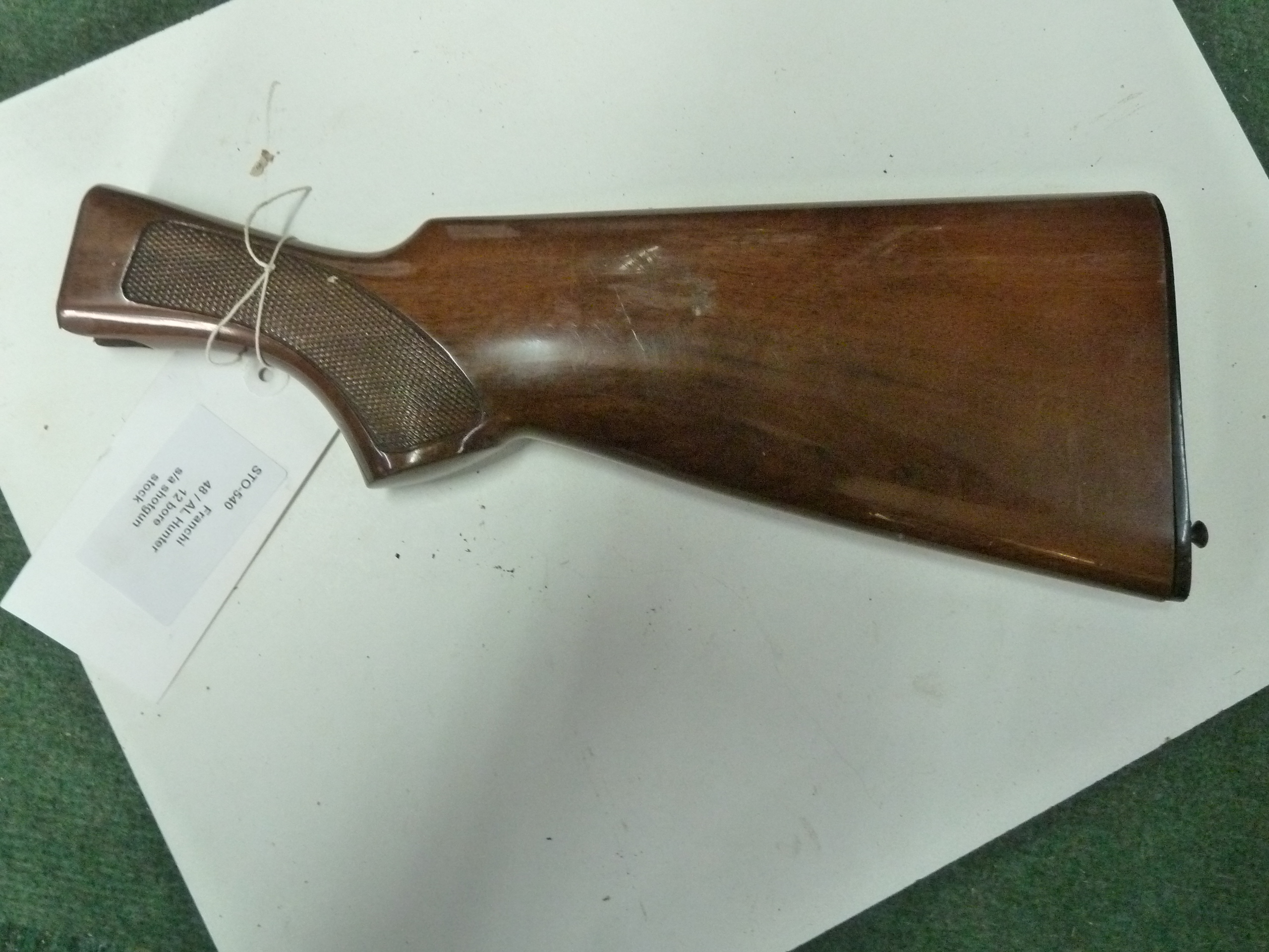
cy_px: 476
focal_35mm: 30
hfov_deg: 60.0
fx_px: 1100
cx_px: 634
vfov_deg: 46.8
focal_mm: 5
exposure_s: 1/40
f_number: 3.4
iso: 800
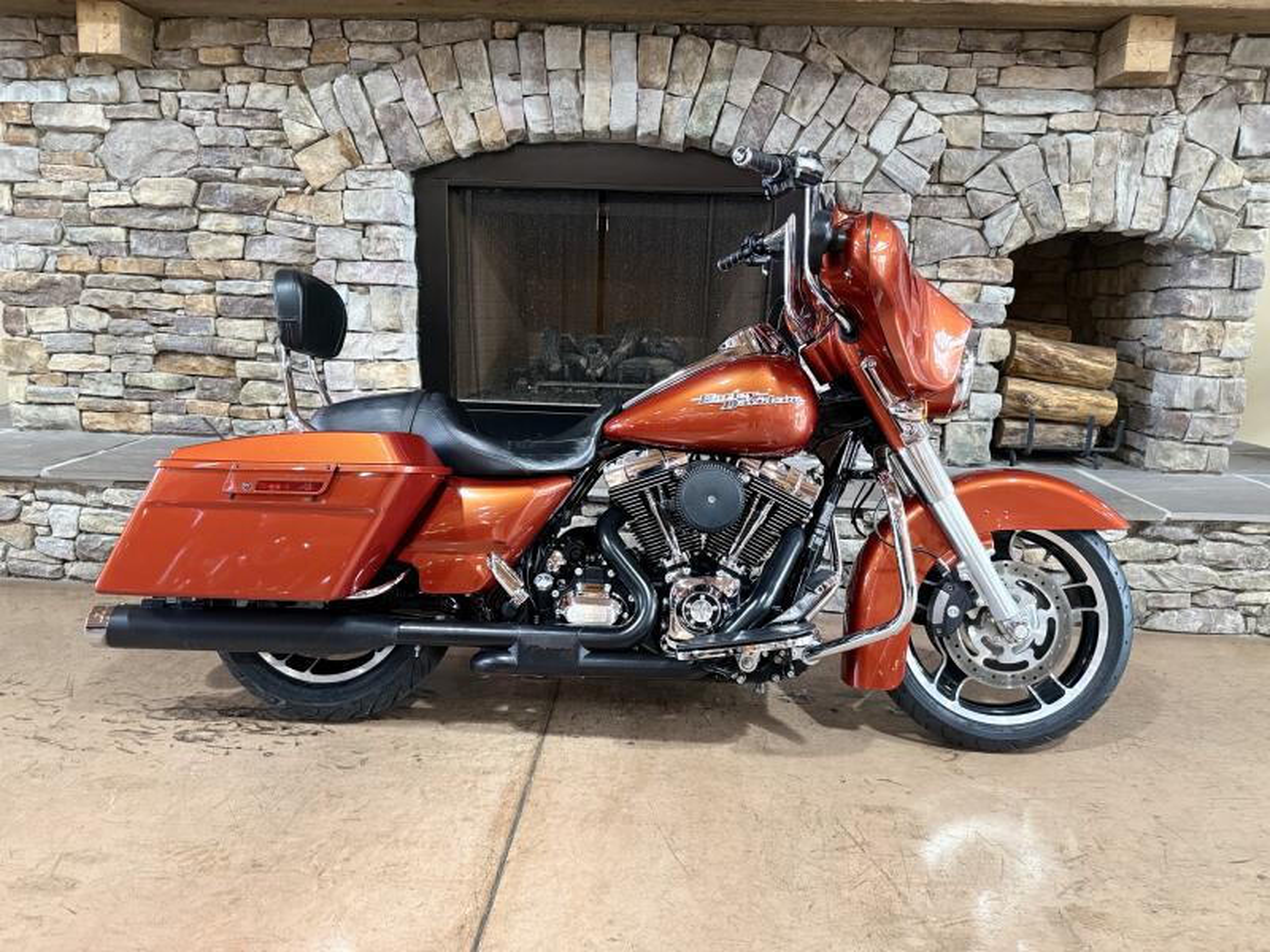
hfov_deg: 71.6
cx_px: 635
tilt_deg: -11.0
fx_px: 881
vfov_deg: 56.8
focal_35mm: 24
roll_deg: -1.3
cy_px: 476
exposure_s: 1/60
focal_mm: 6.76
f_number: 1.78
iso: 400
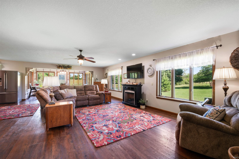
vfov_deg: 75.5
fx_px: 103
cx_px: 120
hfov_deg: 98.5
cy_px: 80
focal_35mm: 16
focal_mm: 15.5
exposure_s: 1/2
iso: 100
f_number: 9
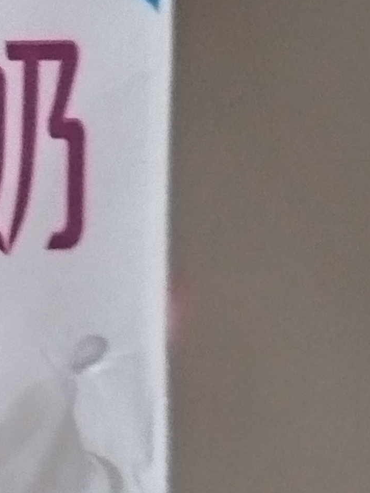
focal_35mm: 97
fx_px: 1382
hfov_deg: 14.2
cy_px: 105
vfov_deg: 20.0
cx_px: -204
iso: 5355
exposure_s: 1/33.3
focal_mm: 5.52
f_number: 1.9
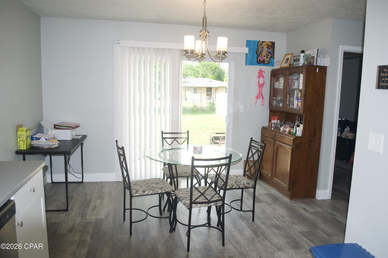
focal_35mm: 27
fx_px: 291
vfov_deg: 47.8
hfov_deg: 67.4
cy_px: 129
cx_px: 194
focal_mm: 18
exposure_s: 1/100
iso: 200
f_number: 5.6
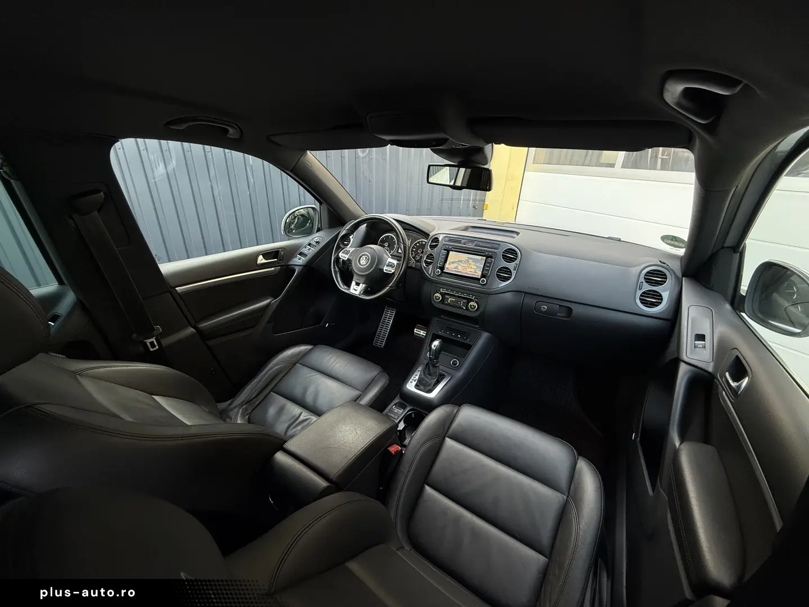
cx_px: 404
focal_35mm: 14
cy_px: 304
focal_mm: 2.22
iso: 100
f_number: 2.2
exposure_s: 1/150
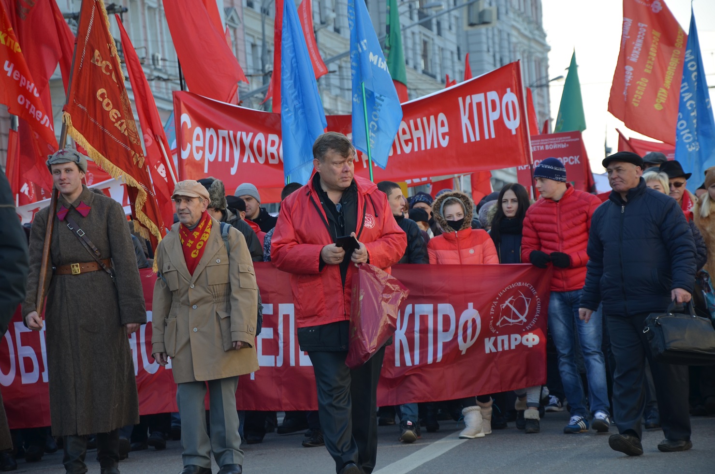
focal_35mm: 158
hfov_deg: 13.1
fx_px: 3122
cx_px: 358
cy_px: 237
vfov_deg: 8.7
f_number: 5.6
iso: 180
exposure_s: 1/200
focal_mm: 105
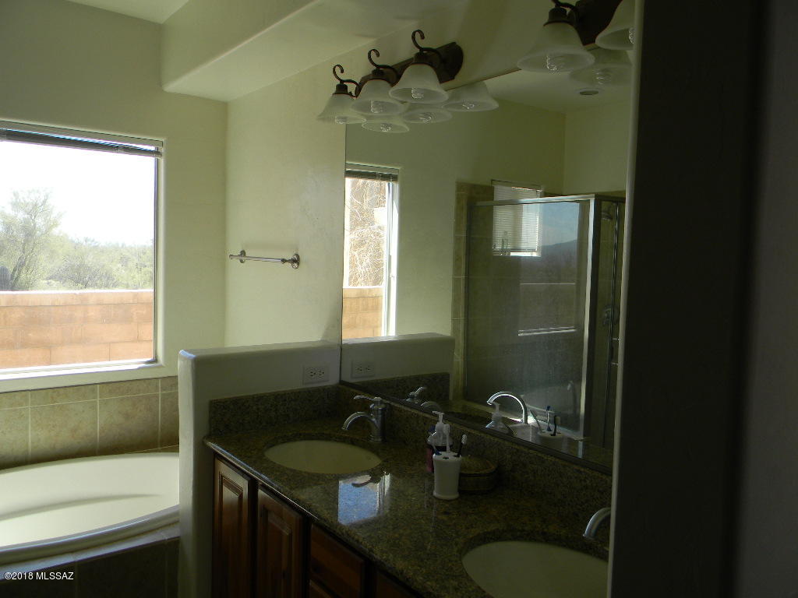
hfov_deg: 63.4
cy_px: 299
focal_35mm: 28
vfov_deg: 49.7
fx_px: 645
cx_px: 399
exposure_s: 1/141
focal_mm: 5
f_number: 3.5
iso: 80
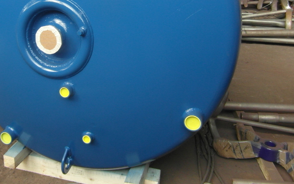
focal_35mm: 38
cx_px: 94
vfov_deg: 32.1
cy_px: 23
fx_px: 304
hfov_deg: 50.5
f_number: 3.2
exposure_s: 1/30
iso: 80
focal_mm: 4
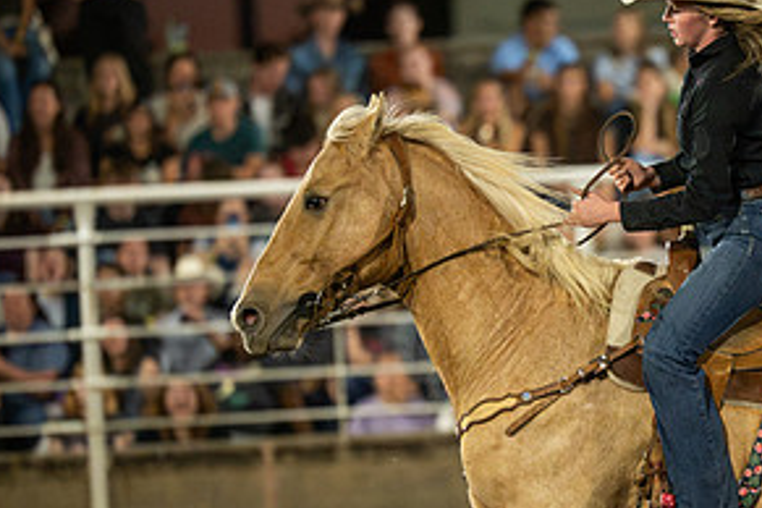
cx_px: 697
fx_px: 8953
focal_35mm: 423
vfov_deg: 3.3
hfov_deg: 4.9
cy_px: 291
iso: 3200
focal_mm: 200
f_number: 2.8
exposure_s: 1/640
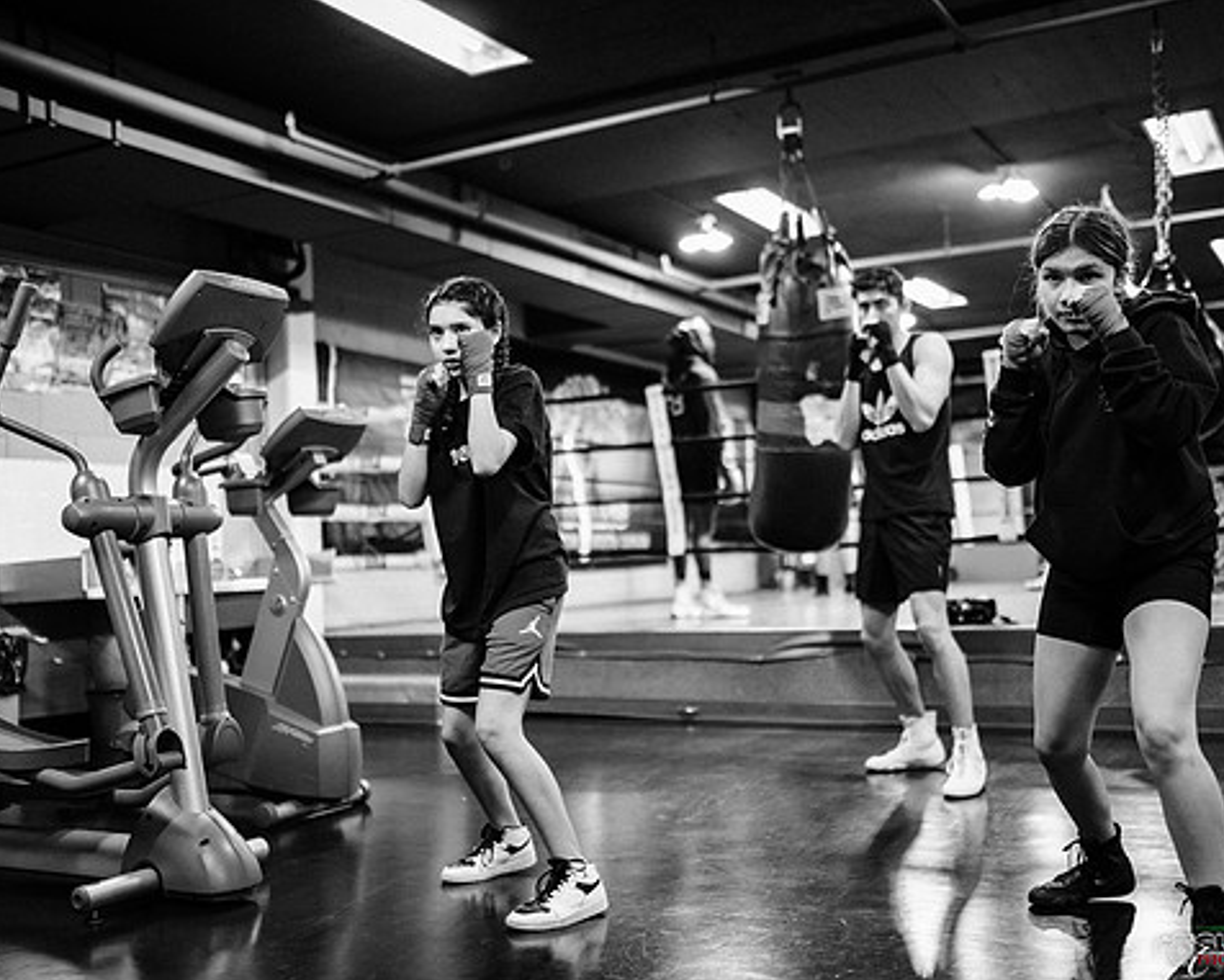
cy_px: 493
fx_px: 1449
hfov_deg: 45.8
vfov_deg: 37.3
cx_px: 586
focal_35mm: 40
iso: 2000
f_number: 1.4
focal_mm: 35
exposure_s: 1/500
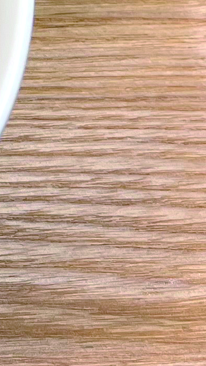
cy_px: -254
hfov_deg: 6.8
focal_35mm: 162
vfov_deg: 12.3
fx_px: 1572
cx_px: -397
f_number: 1.5
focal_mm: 5.7
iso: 64
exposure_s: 1/120
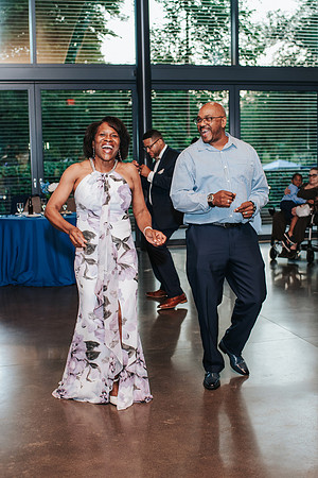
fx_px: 703
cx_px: 171
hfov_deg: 25.5
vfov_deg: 37.5
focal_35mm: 53
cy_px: 239
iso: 400
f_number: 2.8
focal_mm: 35
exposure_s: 1/160
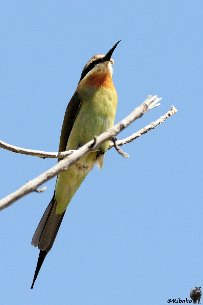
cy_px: 152
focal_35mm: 825
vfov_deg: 2.5
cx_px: 102
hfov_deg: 1.7
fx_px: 6975
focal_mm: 550
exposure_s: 1/800
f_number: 7.1
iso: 1000
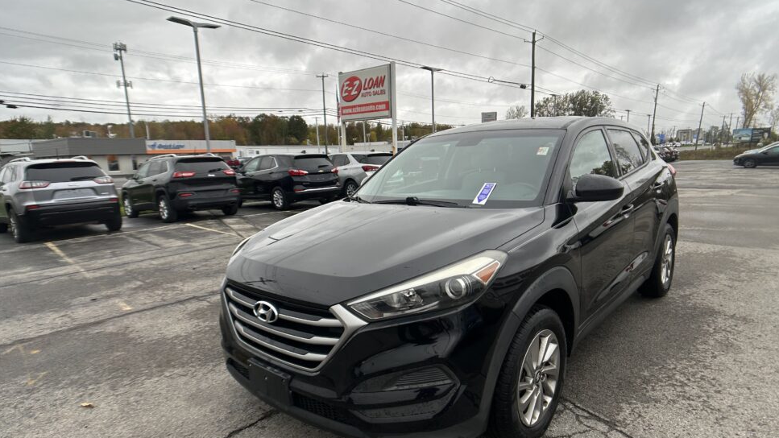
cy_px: 238
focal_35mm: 30
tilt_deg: -10.9
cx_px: 397
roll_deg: +1.8
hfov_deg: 64.3
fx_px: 620
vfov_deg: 38.9
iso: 50
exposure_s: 1/466
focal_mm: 5.7
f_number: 1.5
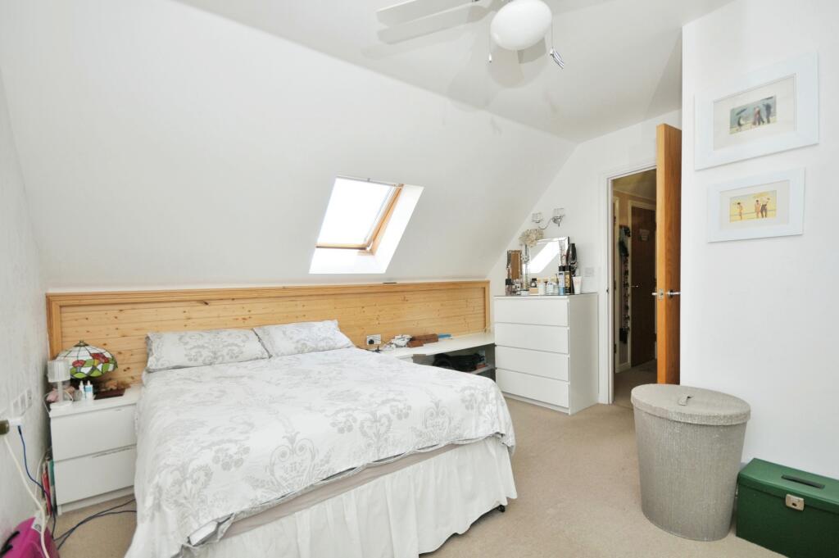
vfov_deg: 77.2
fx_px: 349
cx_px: 420
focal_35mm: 15
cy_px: 279
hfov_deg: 100.4
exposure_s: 1/125
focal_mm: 10
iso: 200
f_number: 5.6
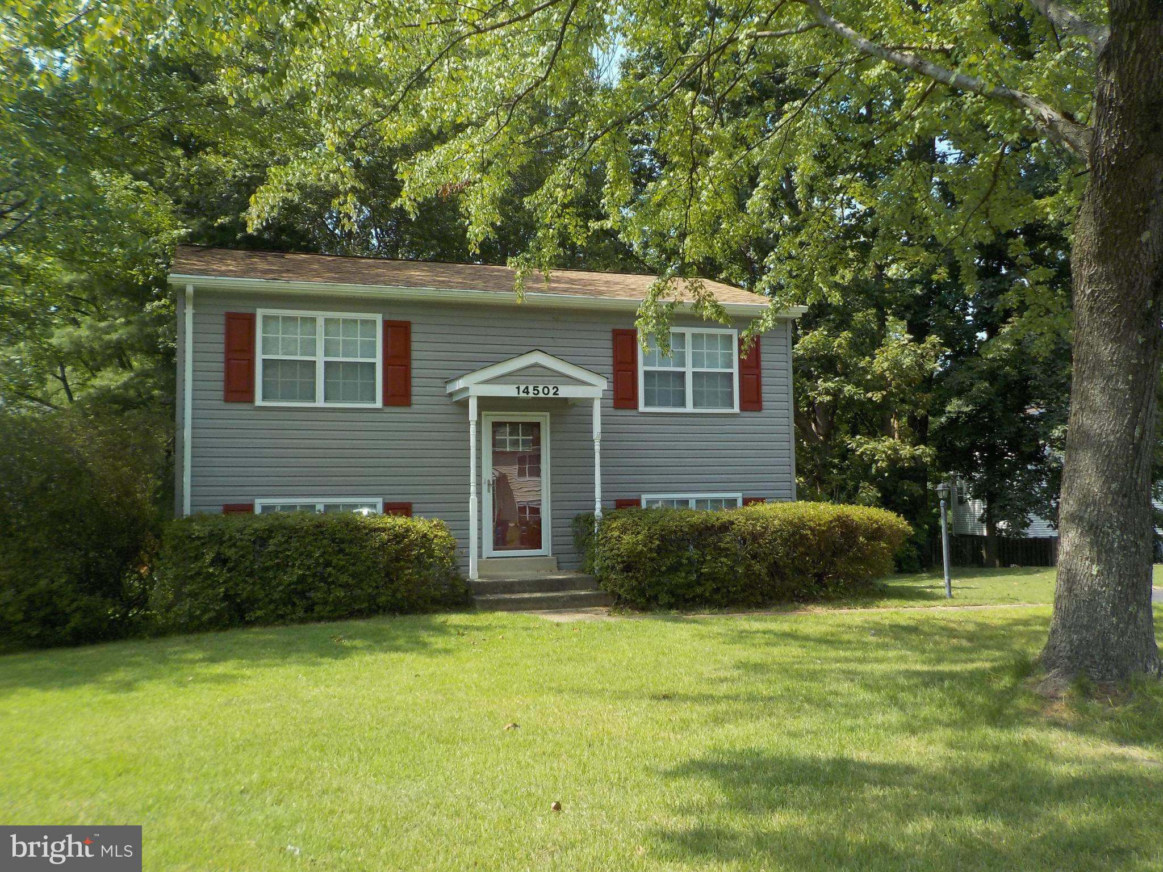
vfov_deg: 46.8
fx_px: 1008
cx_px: 582
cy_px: 436
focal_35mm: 30
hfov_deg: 60.0
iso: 125
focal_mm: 4.1
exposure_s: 1/640
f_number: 3.3
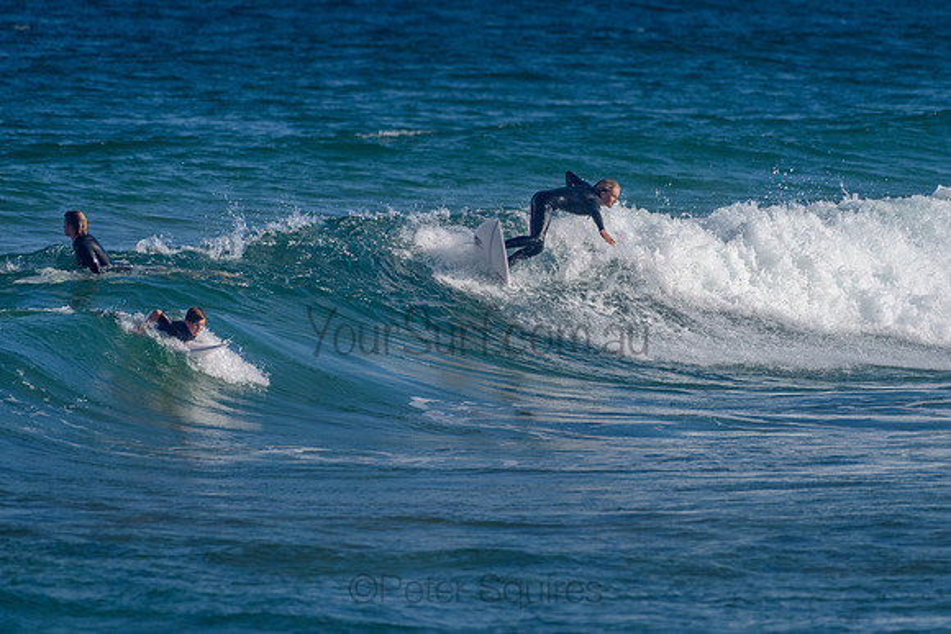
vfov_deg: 2.2
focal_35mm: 612
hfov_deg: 3.4
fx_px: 16171
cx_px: 508
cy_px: 246
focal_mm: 500
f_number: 5.6
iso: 140
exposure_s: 1/2000
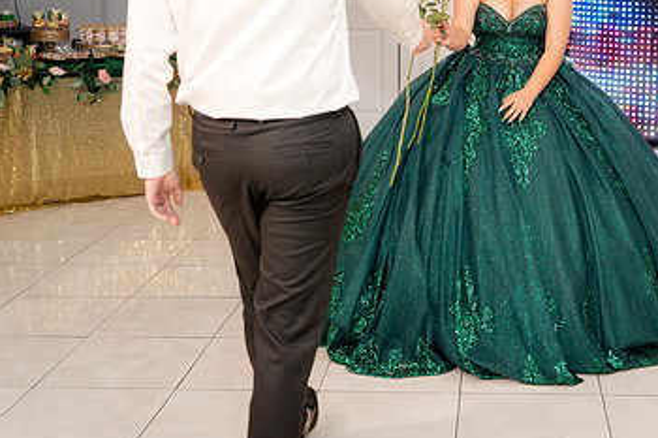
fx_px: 1060
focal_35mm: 58
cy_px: 108
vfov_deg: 23.1
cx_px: 513
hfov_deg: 33.6
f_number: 2.8
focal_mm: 35
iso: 800
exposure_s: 1/250
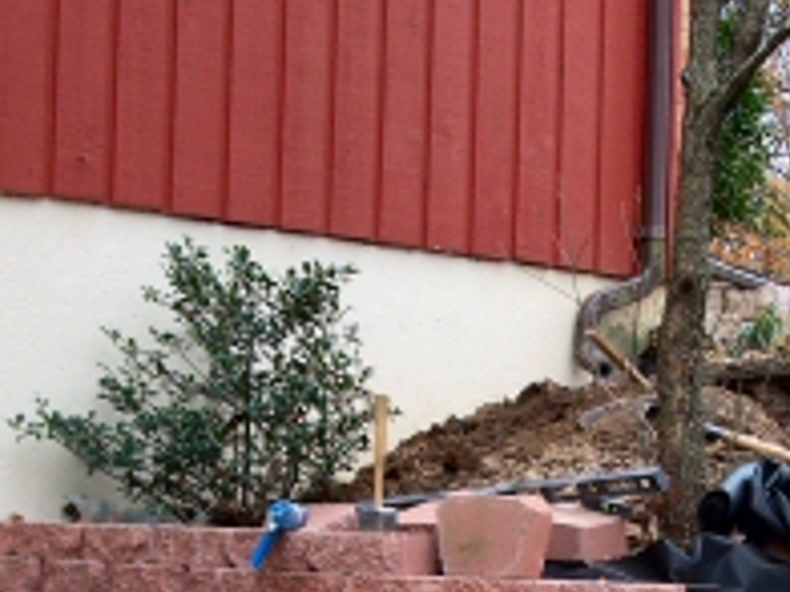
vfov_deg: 13.3
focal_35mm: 110
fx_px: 2510
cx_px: 488
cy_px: 576
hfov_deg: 17.9
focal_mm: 7.1
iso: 80
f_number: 2.9
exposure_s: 1/160
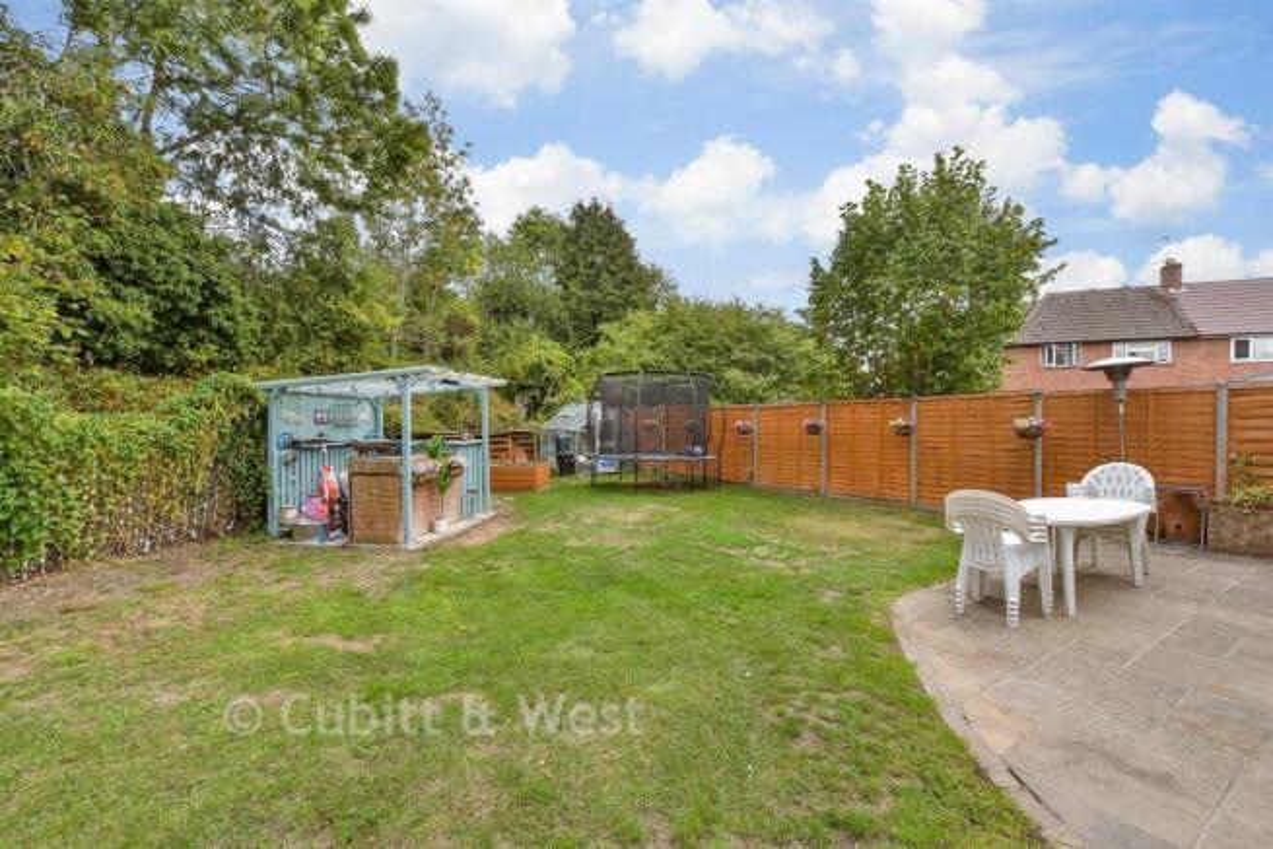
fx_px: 530
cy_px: 424
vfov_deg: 77.4
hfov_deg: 100.4
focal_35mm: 15
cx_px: 636
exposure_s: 1/80
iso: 160
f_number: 8
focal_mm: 10
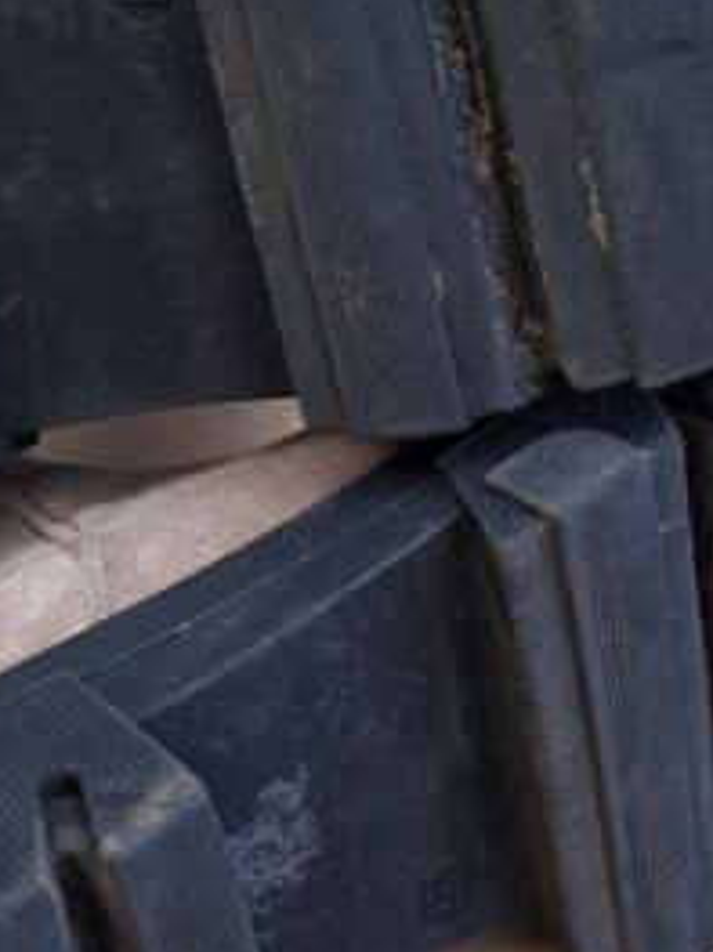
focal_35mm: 70
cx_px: 239
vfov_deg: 27.8
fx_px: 1924
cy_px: 445
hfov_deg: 20.9
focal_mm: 5.54
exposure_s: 1/100
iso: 64
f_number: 1.8
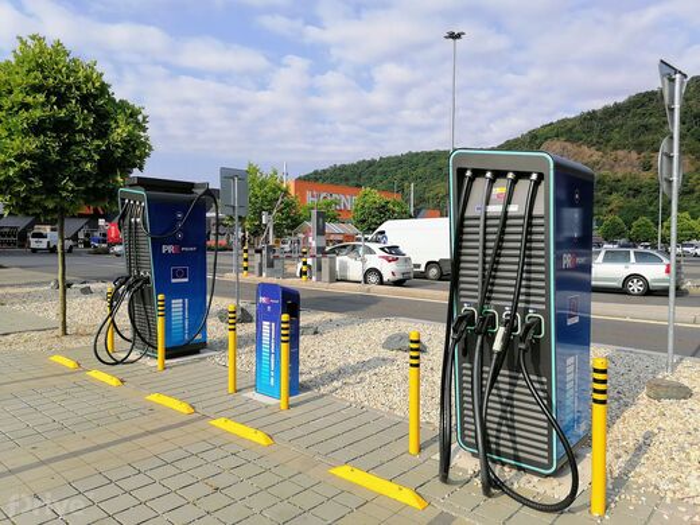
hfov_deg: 65.3
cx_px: 350
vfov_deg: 51.4
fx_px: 546
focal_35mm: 27
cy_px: 262
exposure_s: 1/1634
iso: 50
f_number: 1.8
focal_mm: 5.3
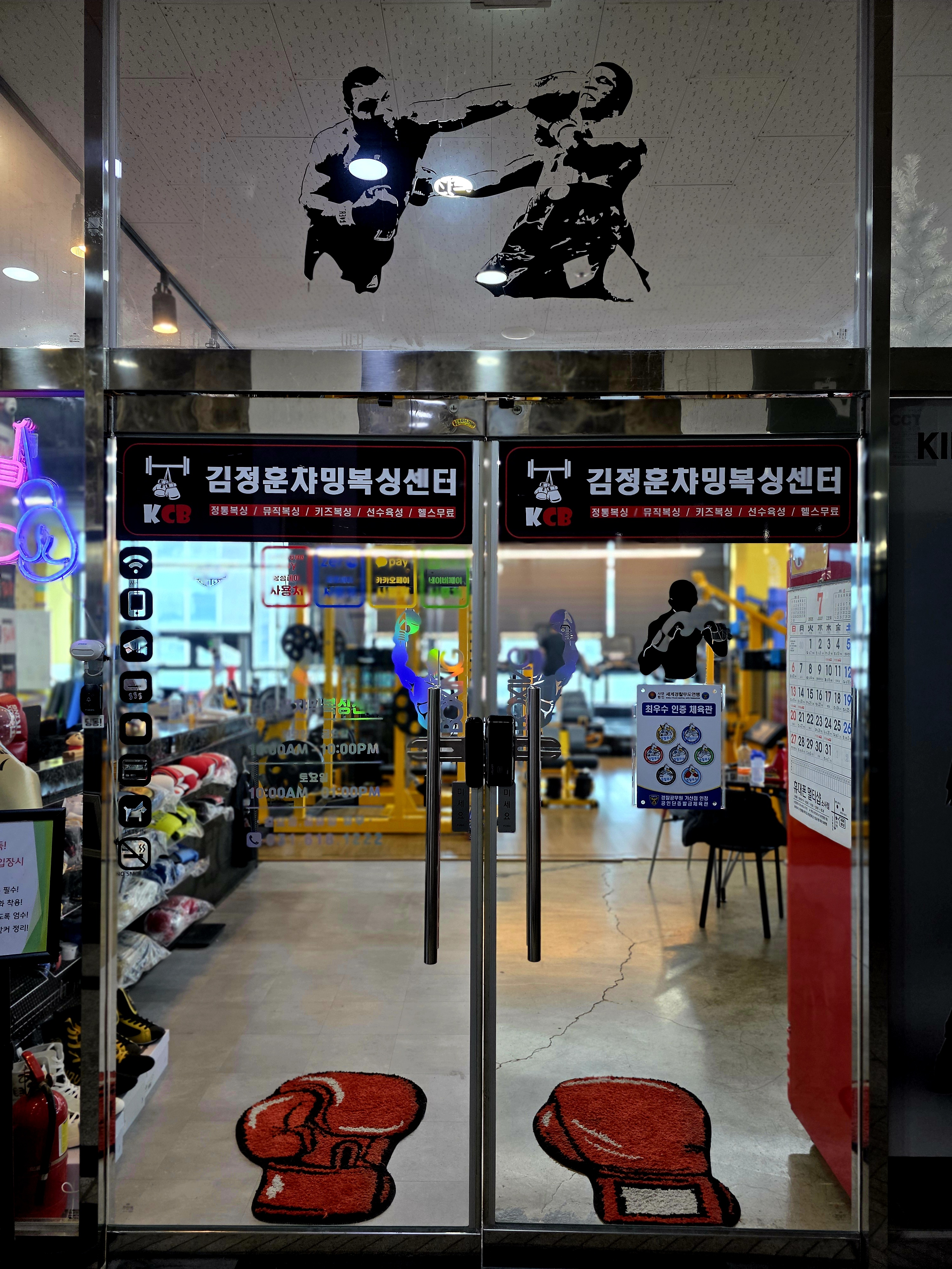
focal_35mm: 23
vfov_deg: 73.9
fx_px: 843
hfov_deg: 58.9
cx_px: 476
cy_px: 634
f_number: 1.7
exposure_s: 1/120
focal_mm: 6.3
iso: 320
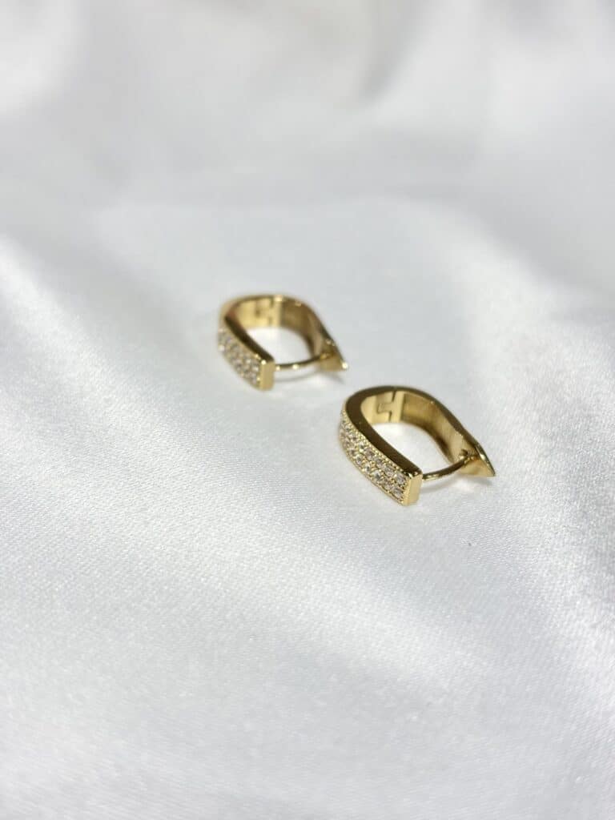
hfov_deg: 28.0
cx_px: 308
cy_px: 410
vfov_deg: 36.8
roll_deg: -3.6
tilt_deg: -17.8
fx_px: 1232
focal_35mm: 52
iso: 32
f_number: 1.6
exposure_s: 1/315
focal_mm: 5.96
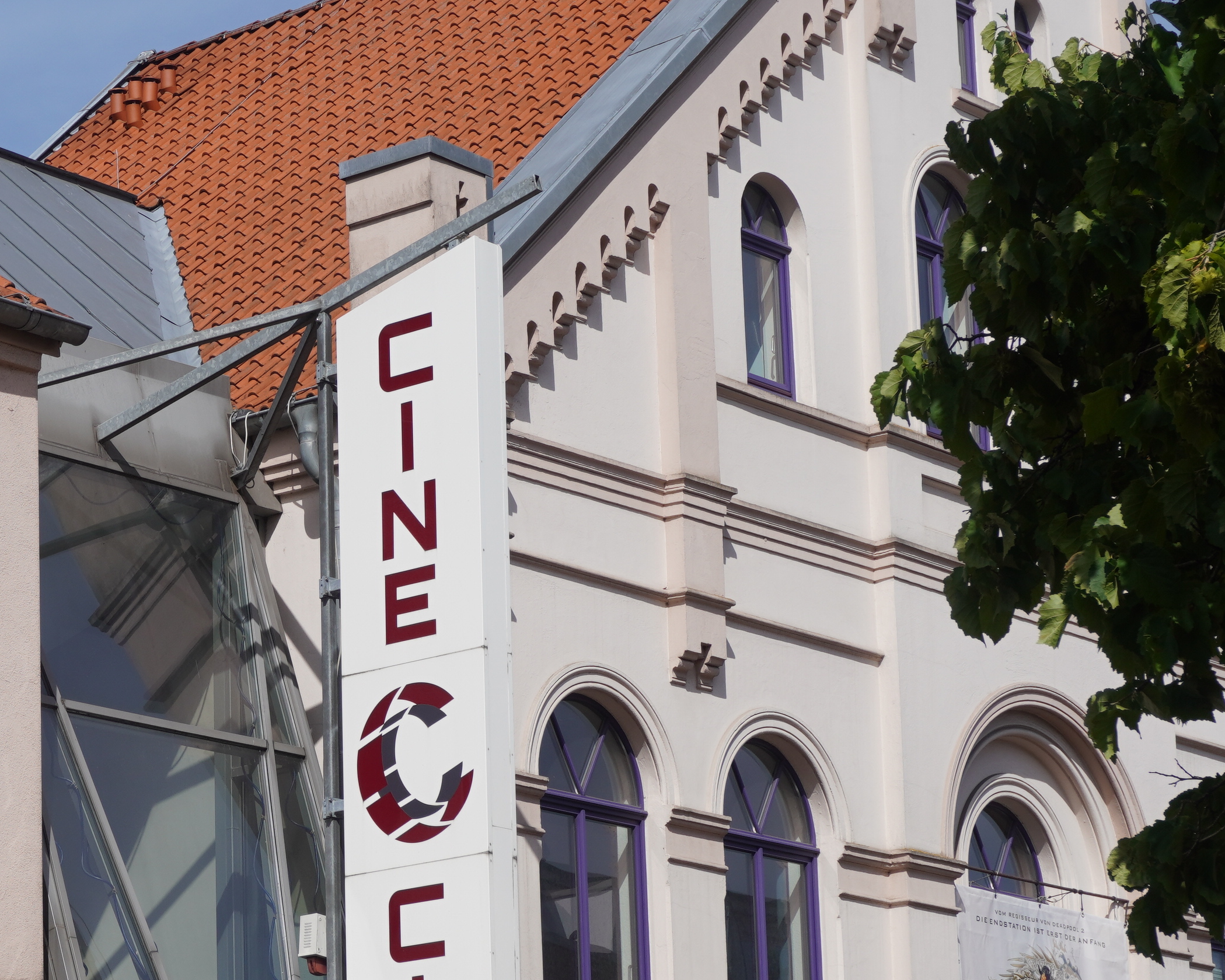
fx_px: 4022
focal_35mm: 111
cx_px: 109
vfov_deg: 13.9
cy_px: 646
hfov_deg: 17.1
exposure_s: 1/400
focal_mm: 39
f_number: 9
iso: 100
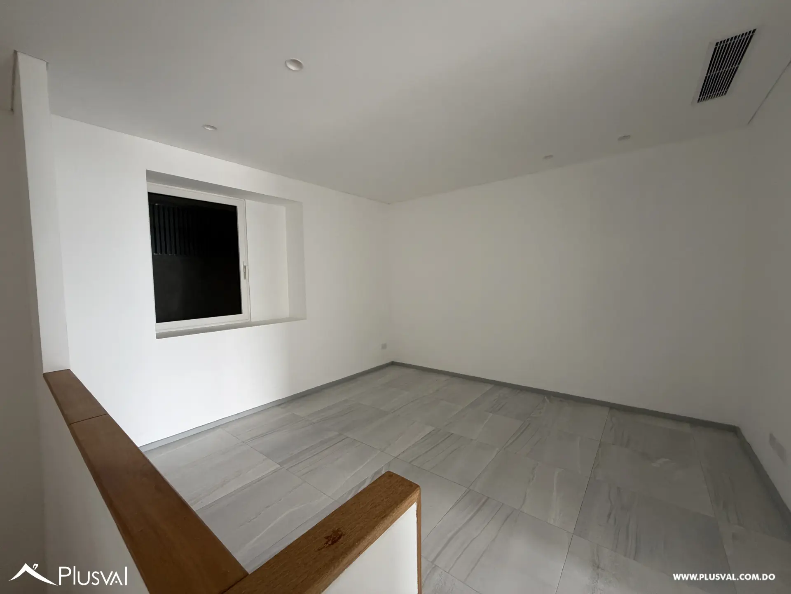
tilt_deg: -2.8
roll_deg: +1.5
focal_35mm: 14
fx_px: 320
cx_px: 396
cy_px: 297
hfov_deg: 102.1
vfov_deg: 85.7
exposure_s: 1/121
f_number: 2.2
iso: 250
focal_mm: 2.22
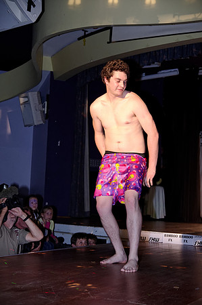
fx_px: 540
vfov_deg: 31.5
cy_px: 152
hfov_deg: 21.2
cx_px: 101
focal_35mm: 64
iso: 800
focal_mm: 42.5
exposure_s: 1/160
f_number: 2.8
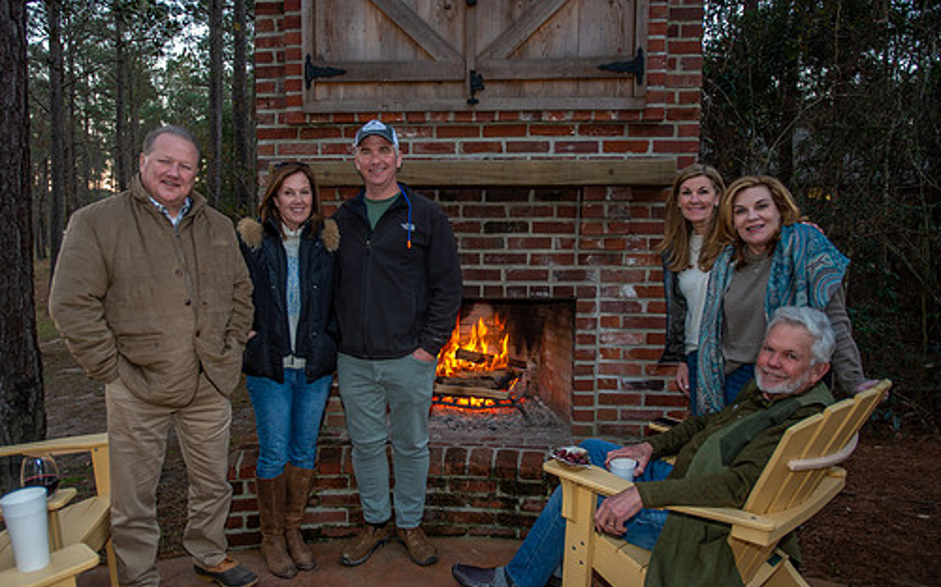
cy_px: 290
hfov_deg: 70.4
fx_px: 666
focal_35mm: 26
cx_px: 439
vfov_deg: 47.5
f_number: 2.8
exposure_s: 1/40
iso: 400
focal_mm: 22
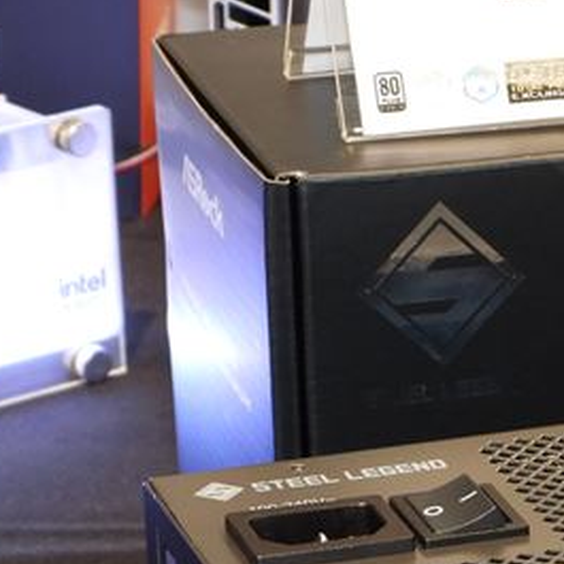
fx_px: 3465
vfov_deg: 9.2
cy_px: 568
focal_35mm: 188
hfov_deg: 9.1
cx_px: 819
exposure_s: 1/30
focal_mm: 9.8
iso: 200
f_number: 3.5
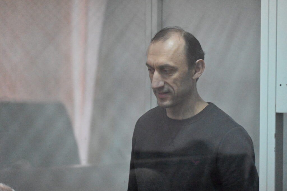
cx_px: 144
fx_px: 1595
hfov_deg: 10.3
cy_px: 96
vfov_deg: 6.9
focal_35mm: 200
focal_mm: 200
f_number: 6.3
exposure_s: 1/400
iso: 16000
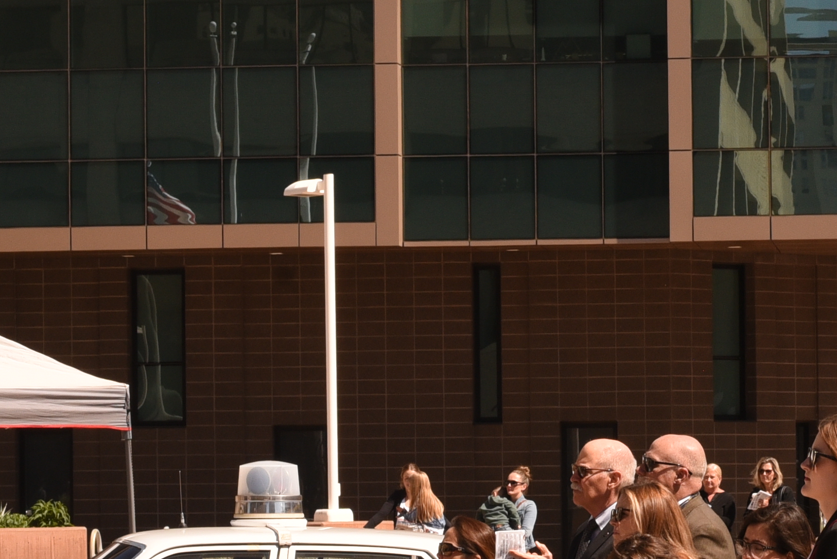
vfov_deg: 7.4
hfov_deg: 11.0
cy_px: 392
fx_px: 4302
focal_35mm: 185
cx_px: 756
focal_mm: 50
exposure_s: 1/640
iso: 500
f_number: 13
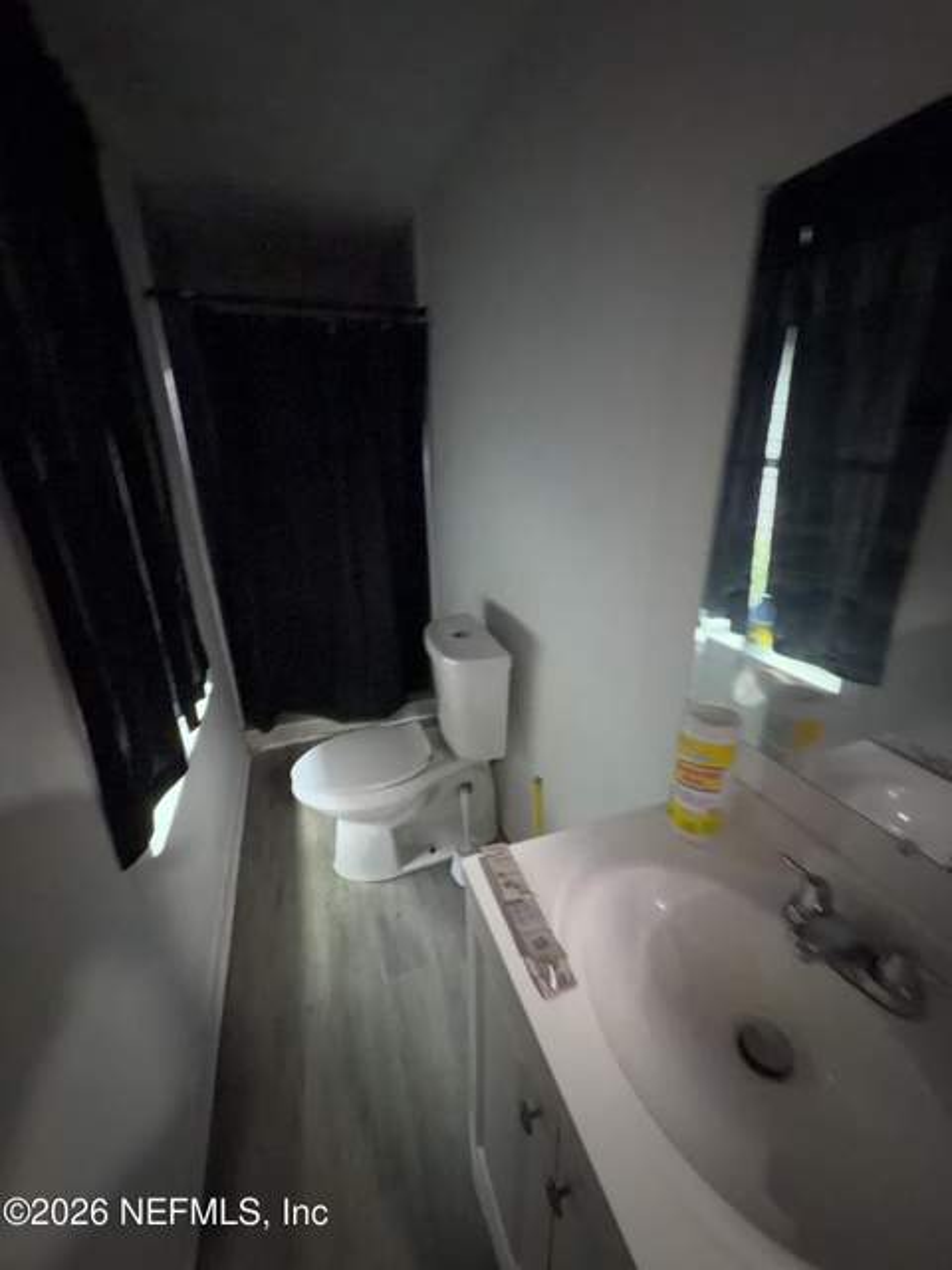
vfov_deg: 102.1
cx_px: 476
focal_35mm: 14
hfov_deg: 85.7
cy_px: 635
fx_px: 513
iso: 1250
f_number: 2.2
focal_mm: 2.22
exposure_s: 1/60
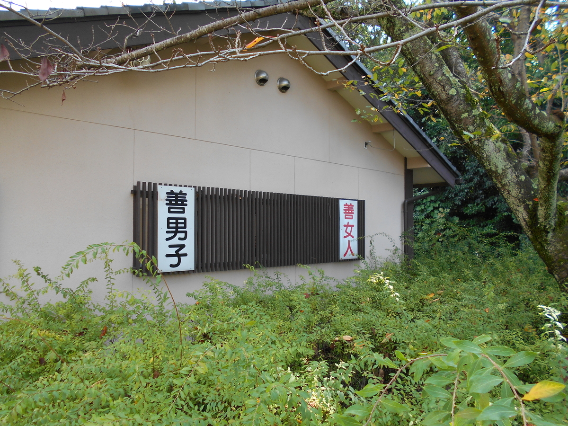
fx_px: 427
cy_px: 213
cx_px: 284
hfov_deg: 67.3
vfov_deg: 53.1
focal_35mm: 26
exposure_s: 1/80
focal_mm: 4.6
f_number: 3.2
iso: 80
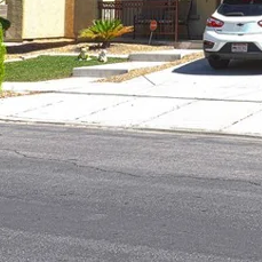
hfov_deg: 18.4
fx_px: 779
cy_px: -80
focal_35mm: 91
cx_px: 288
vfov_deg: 17.8
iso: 100
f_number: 9.5
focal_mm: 16
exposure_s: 1/45
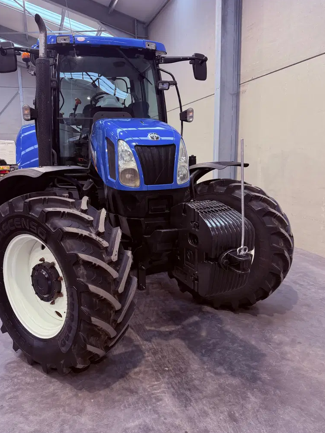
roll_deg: +0.7
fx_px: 338
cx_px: 146
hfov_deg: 51.3
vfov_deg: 65.3
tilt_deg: -9.4
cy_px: 214
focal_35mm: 27
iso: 200
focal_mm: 6.76
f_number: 1.78
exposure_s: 1/100
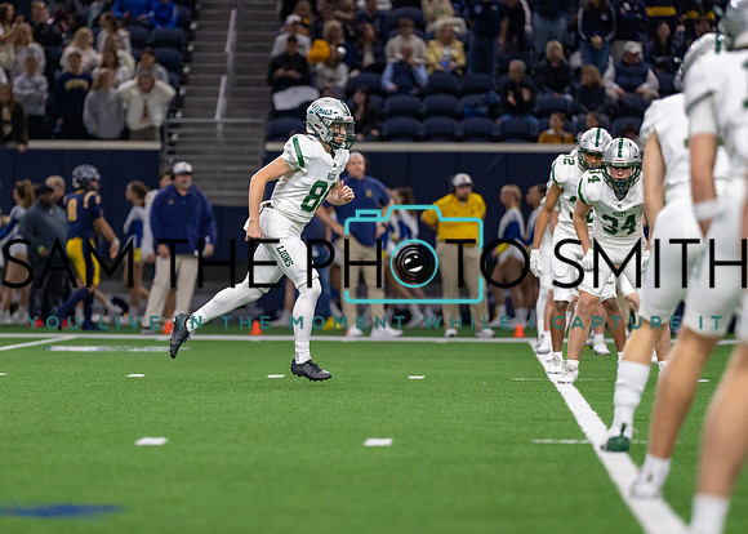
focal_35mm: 246
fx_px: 5221
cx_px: 282
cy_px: 290
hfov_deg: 8.2
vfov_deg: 5.9
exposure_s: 1/1000
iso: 1600
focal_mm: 200
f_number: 2.8
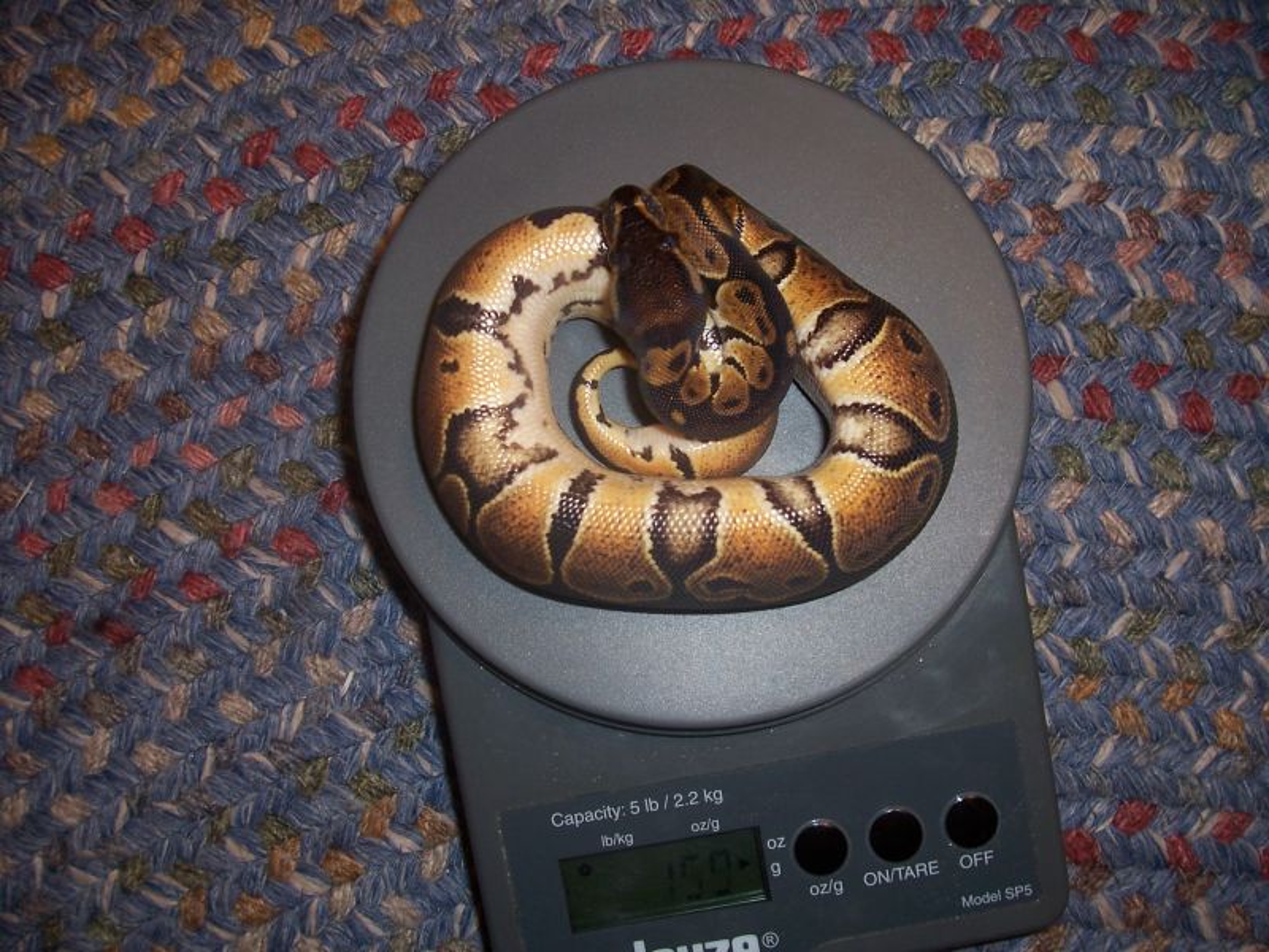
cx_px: 634
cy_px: 476
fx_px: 1246
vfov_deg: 41.8
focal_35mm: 34
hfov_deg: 54.0
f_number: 2.7
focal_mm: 5.6
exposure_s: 1/60
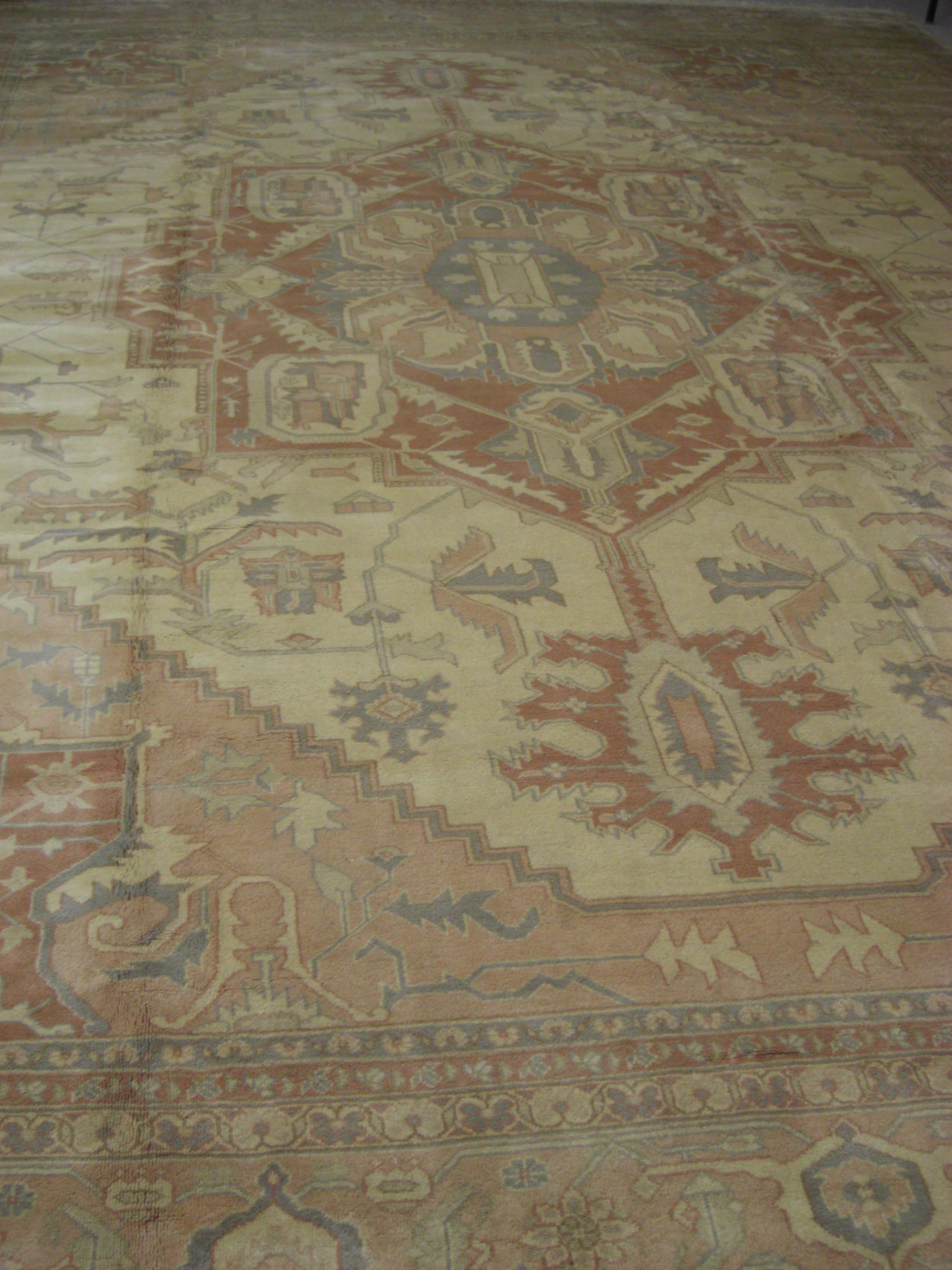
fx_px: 1393
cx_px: 476
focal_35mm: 38
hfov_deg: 37.7
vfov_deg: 49.0
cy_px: 635
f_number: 2.8
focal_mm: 7.9
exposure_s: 1/60
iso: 400
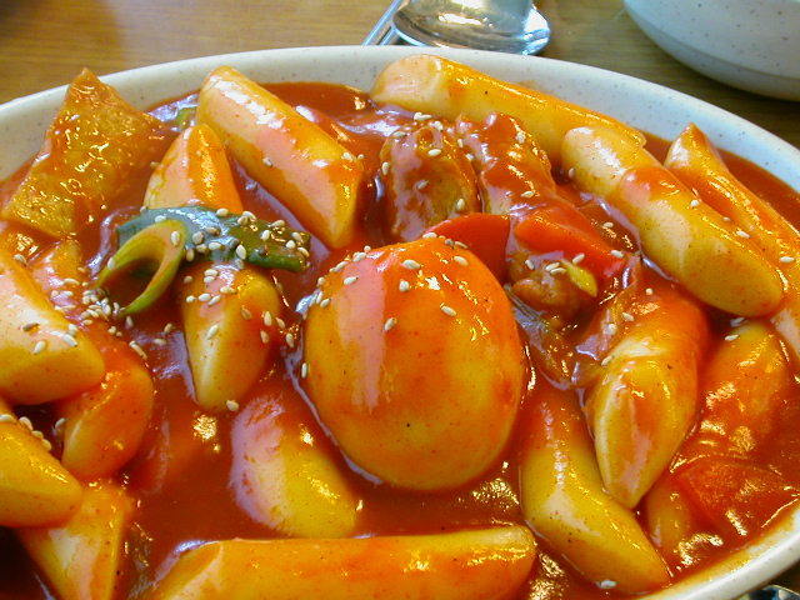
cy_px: 300
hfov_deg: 30.3
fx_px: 1479
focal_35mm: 64
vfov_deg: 22.9
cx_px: 400
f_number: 3.5
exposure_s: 1/7.3
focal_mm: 9.7
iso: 100
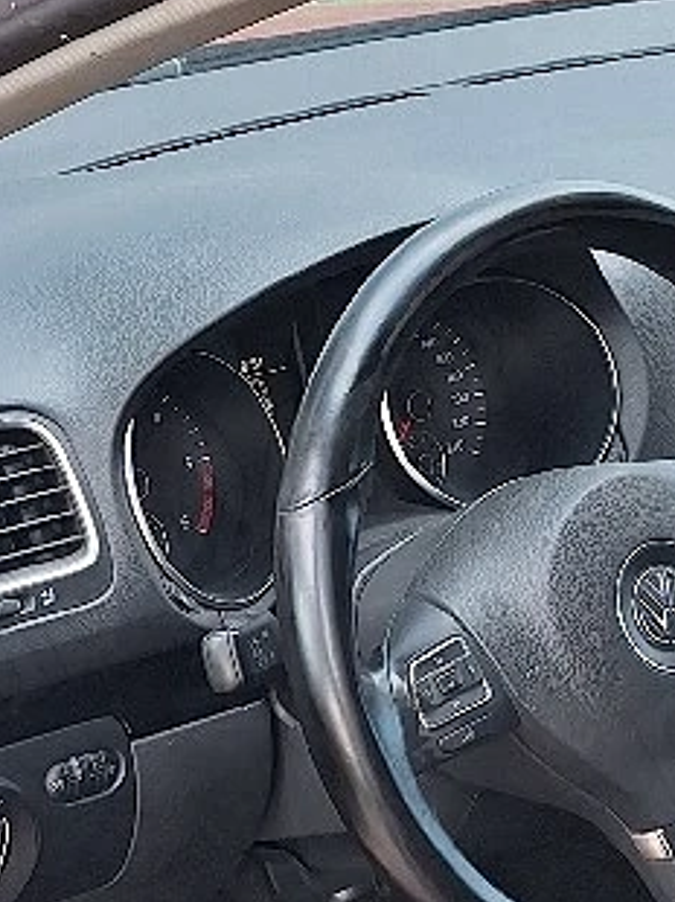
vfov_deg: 19.7
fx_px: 2578
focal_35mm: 99
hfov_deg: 14.9
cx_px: 381
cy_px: 659
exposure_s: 1/204
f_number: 1.8
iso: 40
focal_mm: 5.54
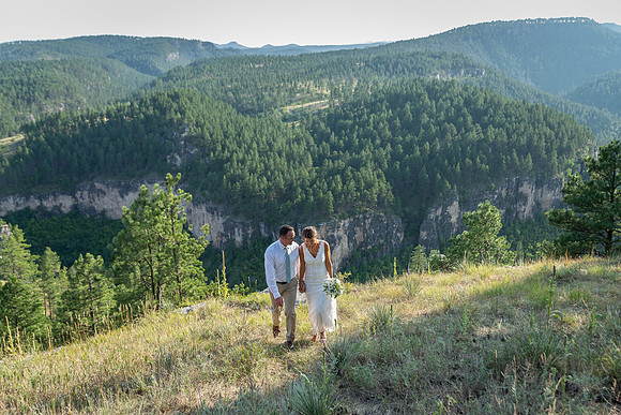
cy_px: 208
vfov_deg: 37.9
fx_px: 604
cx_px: 310
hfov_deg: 54.4
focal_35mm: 35
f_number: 3.5
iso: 200
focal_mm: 35
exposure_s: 1/320
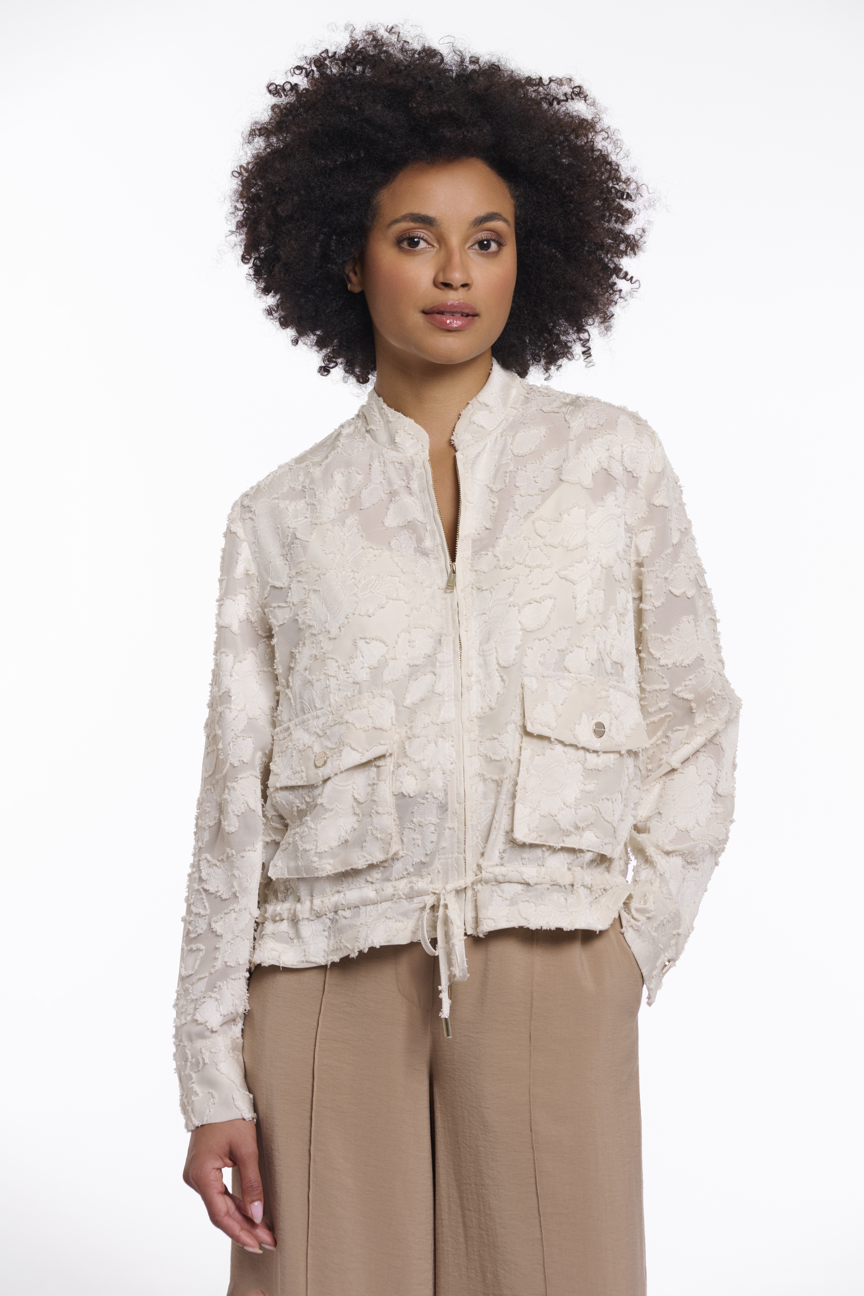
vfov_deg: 20.2
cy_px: 648
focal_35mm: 101
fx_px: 3636
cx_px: 432
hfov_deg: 13.6
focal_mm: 101
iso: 125
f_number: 8
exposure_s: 1/160
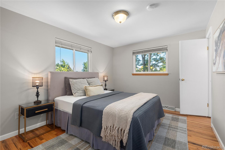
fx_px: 100
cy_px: 75
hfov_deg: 96.7
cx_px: 112
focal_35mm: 16
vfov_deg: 73.8
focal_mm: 16
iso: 400
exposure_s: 1/4
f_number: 8
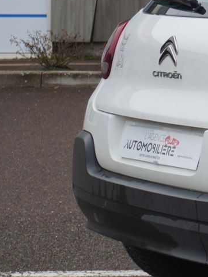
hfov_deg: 7.2
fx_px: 1538
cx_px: 532
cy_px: -1
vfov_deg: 10.2
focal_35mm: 192
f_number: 5
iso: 100
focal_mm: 32
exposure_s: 1/50
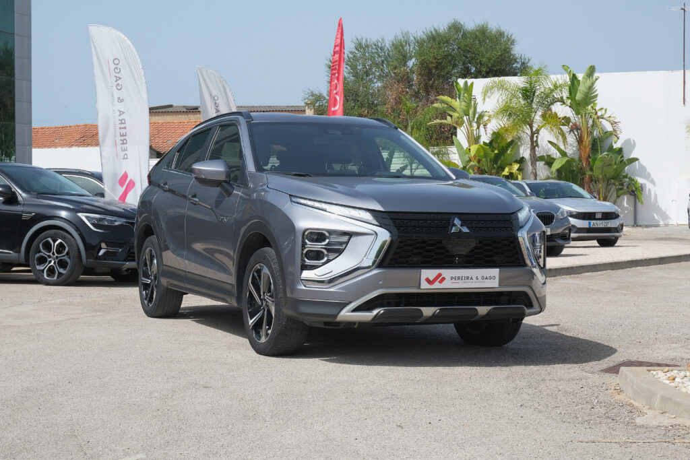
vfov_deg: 23.0
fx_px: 1131
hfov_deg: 33.9
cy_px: 230
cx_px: 345
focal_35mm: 59
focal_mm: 39.6
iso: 160
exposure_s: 1/320
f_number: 9
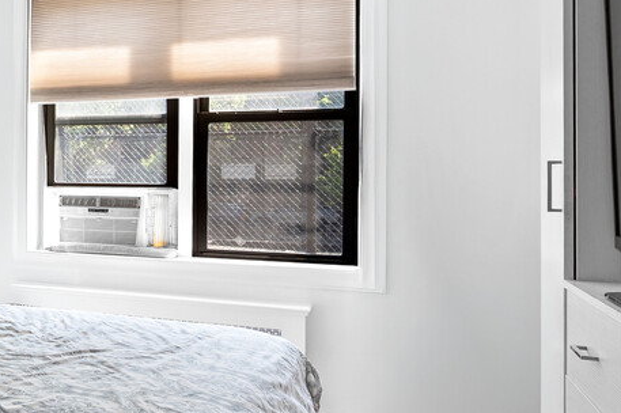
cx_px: -183
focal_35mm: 46
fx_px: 793
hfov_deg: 32.4
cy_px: 192
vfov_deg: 29.2
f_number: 11
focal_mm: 14
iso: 320
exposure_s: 1/2
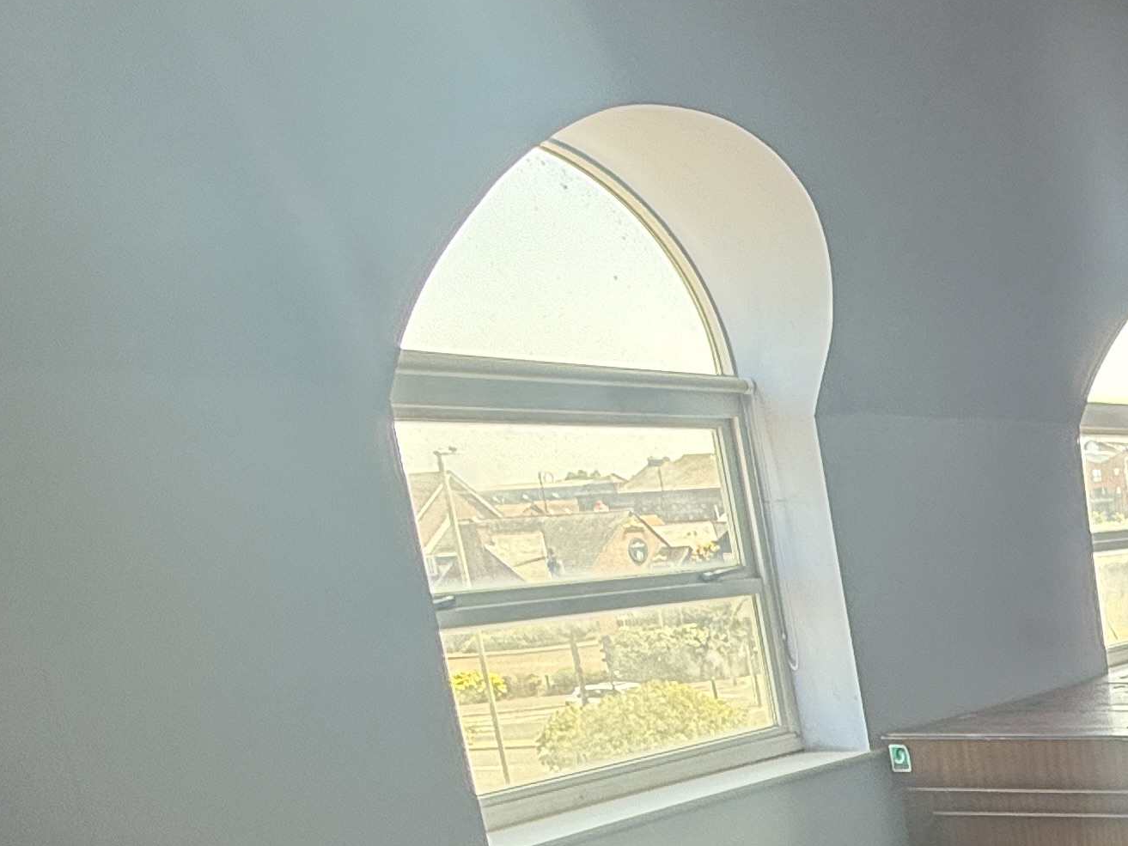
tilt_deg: -12.9
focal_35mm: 43
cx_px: 1534
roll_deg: +3.2
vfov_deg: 31.8
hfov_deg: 31.4
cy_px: 779
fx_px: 1401
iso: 125
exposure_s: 1/99
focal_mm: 2.22
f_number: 2.2
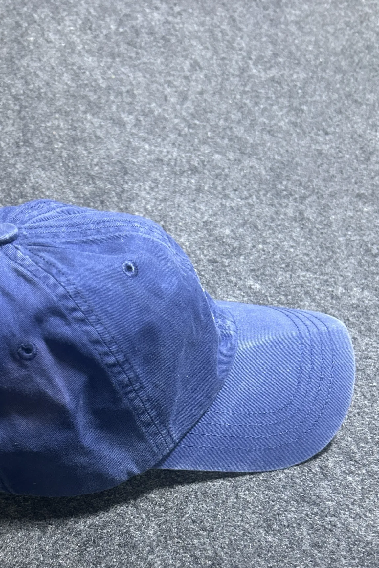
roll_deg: +1.0
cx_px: 134
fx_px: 632
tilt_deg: -41.2
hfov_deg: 33.2
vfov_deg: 47.5
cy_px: 388
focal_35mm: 40
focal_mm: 5.7
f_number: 1.5
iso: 400
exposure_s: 1/33
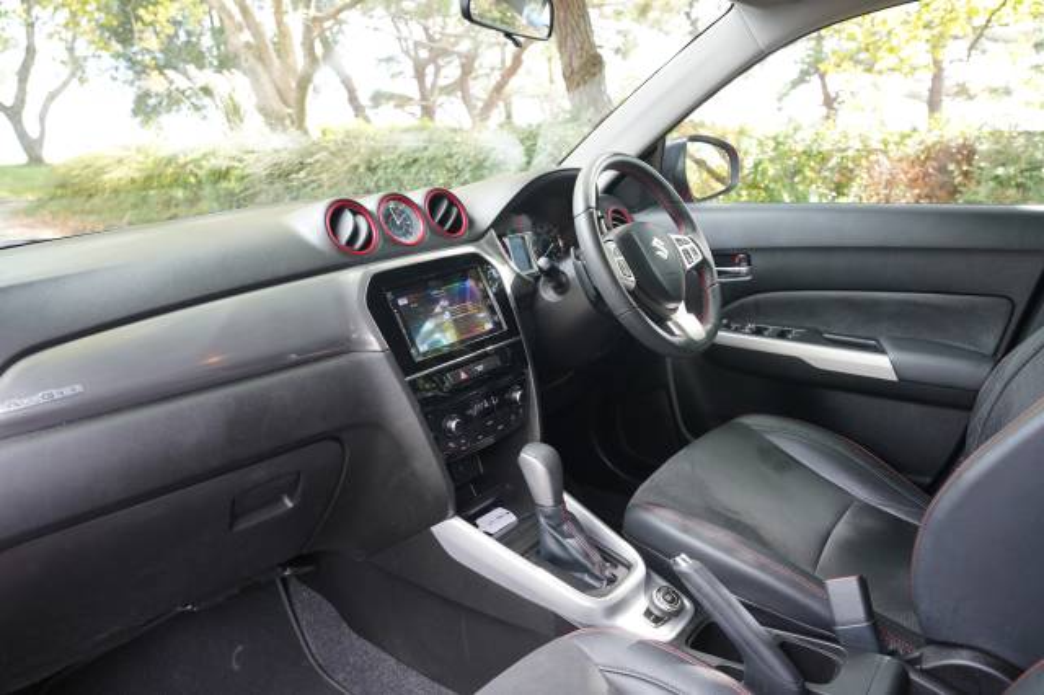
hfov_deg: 73.8
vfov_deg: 53.1
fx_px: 696
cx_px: 522
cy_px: 348
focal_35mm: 24
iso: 640
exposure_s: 1/60
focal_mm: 24
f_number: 4
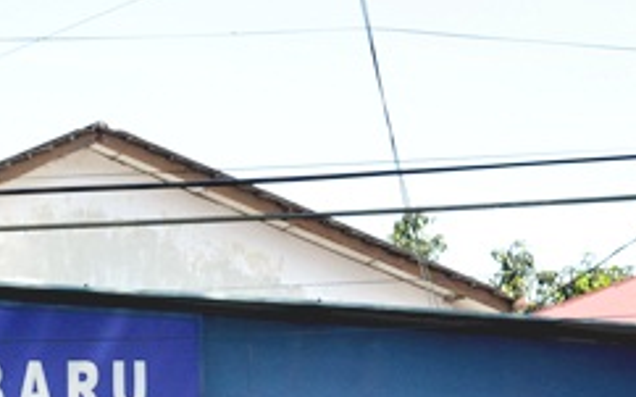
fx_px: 4019
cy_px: 642
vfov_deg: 5.6
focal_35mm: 232
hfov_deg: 9.0
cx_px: -47
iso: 400
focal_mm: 46
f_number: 9
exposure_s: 1/320
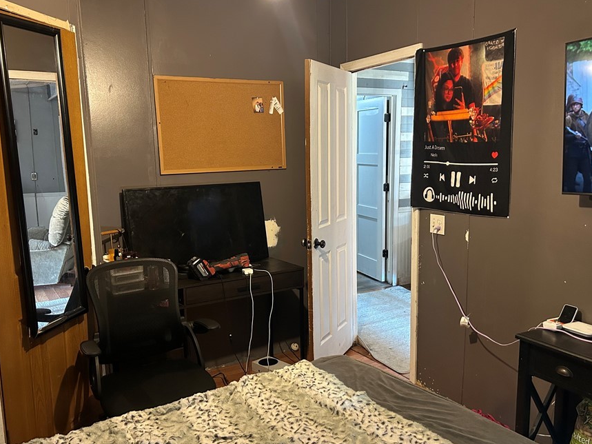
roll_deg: +1.6
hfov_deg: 58.3
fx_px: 530
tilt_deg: -8.4
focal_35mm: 31
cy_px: 225
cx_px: 309
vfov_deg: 45.4
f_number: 1.5
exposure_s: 1/40
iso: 400
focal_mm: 5.7
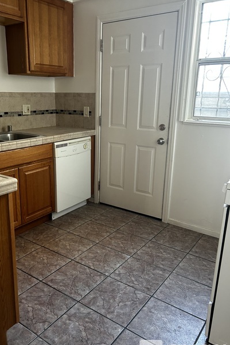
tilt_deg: -13.5
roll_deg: -0.9
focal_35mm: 30
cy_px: 171
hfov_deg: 43.3
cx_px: 89
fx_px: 287
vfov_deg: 61.9
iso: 200
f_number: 1.5
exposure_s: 1/60
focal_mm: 5.7
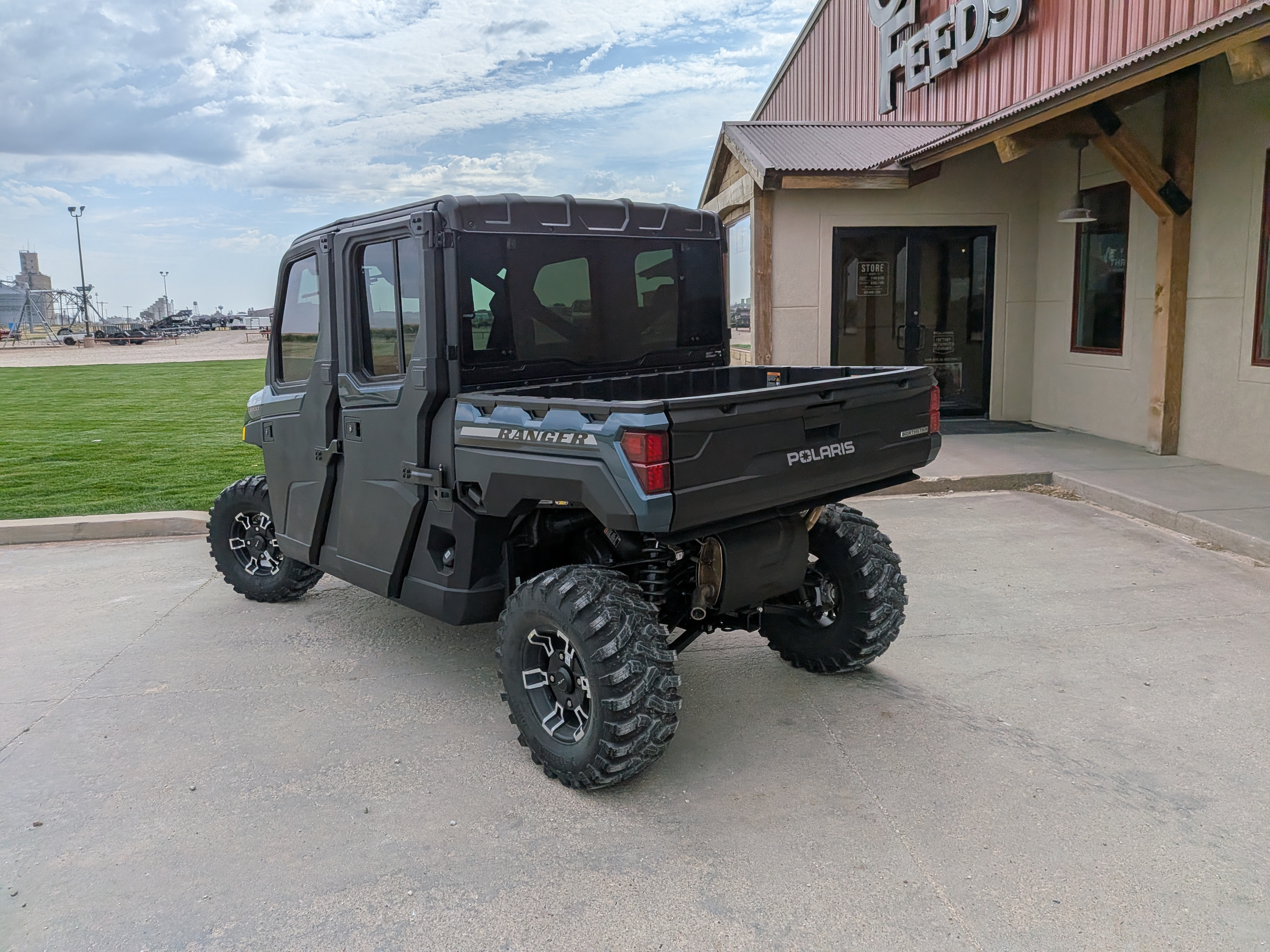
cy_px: 476
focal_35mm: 24
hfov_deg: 71.6
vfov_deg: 56.8
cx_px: 635
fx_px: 881
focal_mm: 4.53
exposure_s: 1/3597
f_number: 1.7
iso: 24
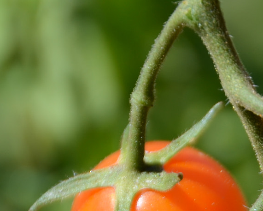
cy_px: 282
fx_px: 7840
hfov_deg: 1.9
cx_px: 377
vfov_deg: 1.5
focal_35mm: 1007
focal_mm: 200
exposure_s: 1/400
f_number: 5.6
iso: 100
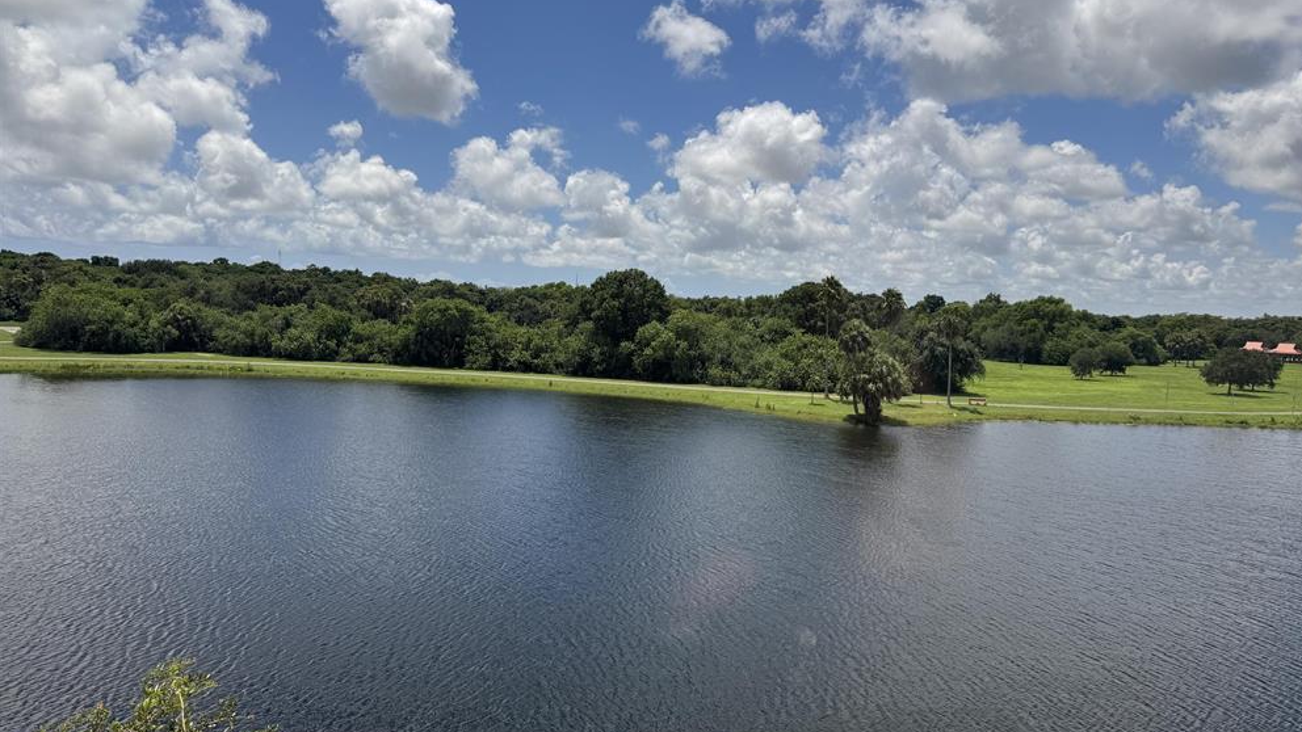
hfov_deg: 69.8
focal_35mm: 27
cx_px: 671
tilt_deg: -2.9
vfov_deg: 42.9
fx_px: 932
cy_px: 352
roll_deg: -2.0
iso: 80
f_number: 1.78
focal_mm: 6.76
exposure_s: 1/5814
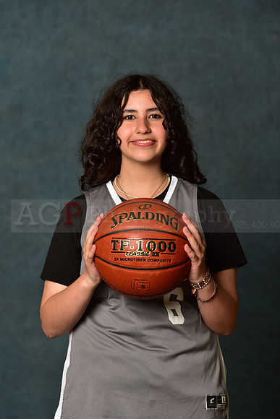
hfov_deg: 7.2
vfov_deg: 10.8
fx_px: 2215
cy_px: 210
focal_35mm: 190
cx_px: 140
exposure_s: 1/200
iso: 200
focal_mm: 190
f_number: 4.5
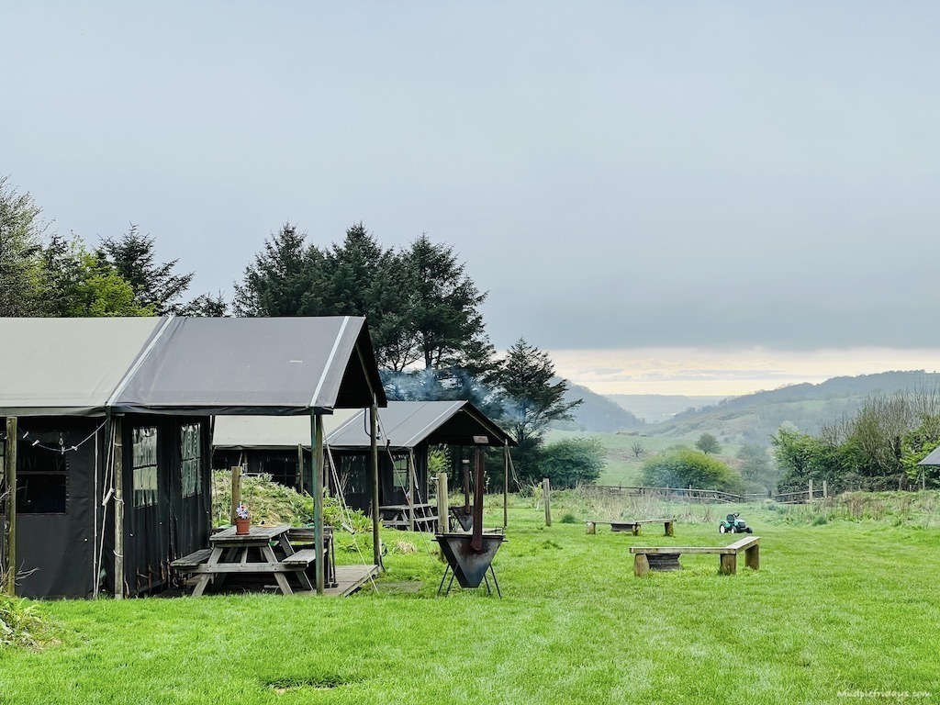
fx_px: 2091
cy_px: 352
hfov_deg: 25.3
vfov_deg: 19.1
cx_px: 470
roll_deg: +0.8
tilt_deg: -0.5
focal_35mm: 77
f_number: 2.8
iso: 32
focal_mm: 9
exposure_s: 1/250
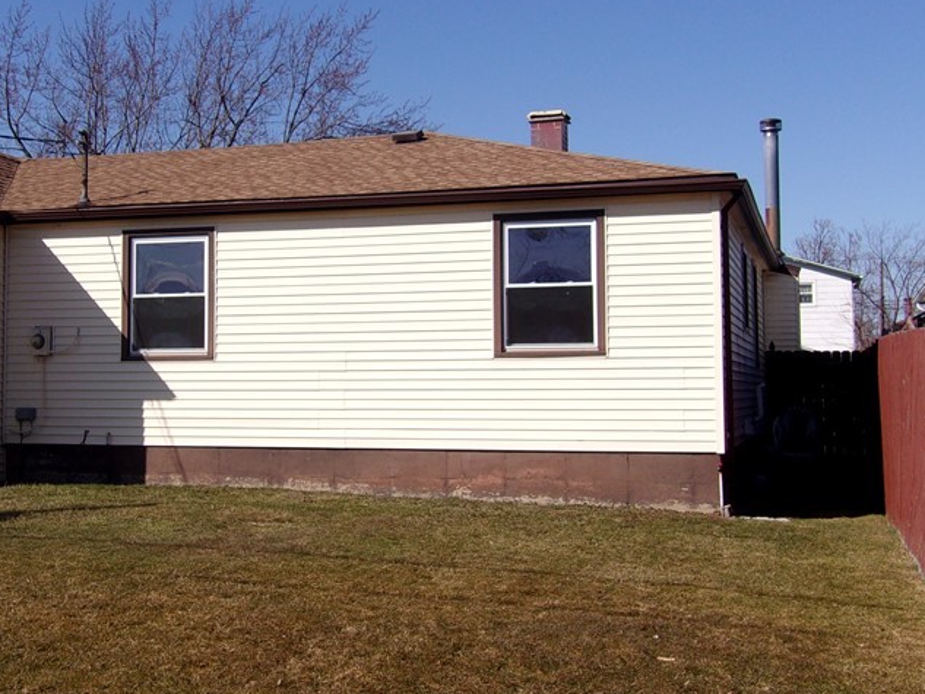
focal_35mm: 55
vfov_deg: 26.5
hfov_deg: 34.6
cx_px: 302
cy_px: 288
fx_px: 1470
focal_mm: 6.1
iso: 80
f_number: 11.6
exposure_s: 1/125
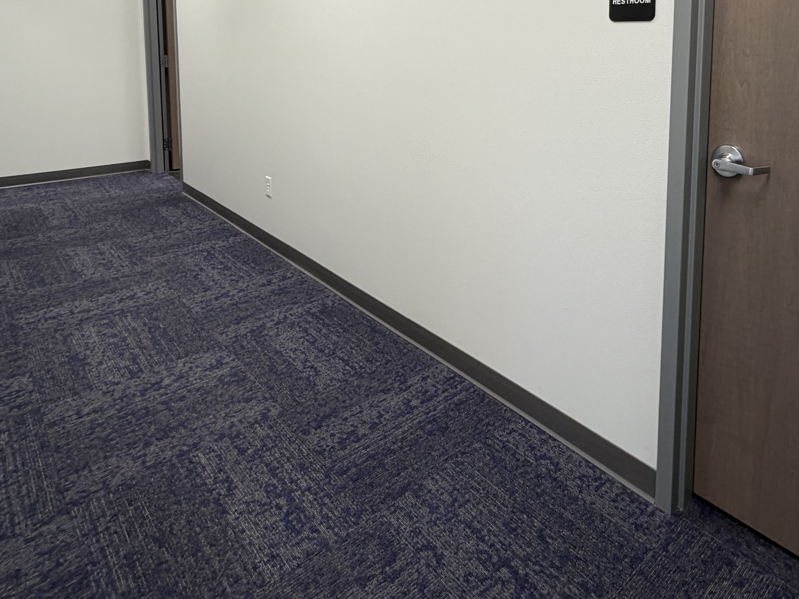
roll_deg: -0.6
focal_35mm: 25
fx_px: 577
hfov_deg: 67.8
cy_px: 94
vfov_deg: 50.5
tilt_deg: -4.0
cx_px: 520
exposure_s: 1/120
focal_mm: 2.22
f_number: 2.2
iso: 100
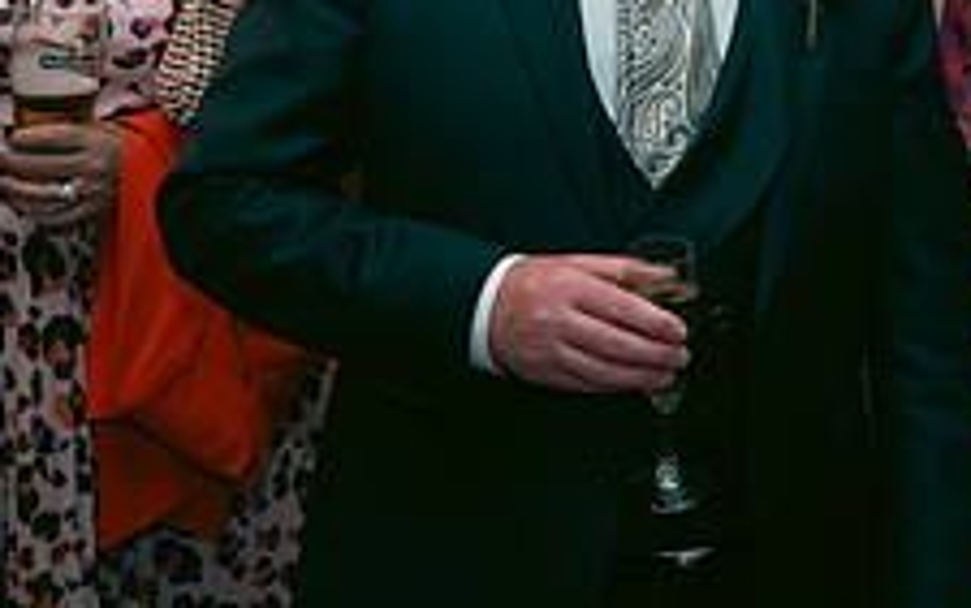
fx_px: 1880
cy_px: 110
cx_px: 1178
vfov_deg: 18.2
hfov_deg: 25.8
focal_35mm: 71
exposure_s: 1/160
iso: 800
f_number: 3.5
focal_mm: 27
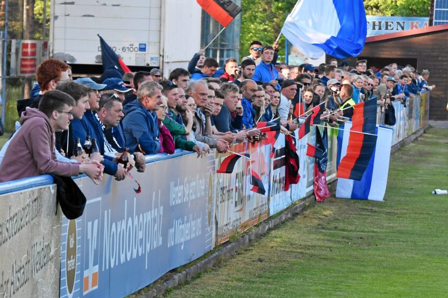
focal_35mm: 278
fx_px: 3459
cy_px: 146
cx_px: 300
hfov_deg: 7.4
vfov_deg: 4.9
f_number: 6.3
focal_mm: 130
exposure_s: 1/500
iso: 640
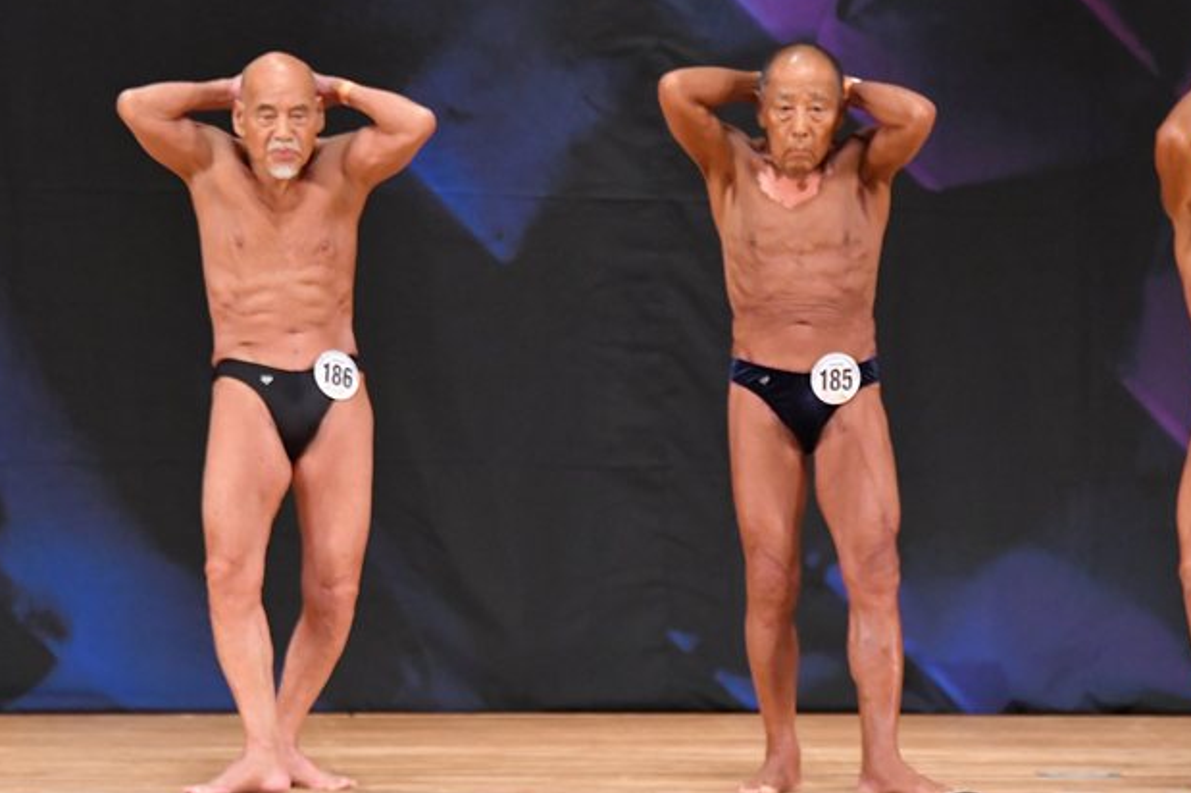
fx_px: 11804
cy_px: 383
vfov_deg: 3.8
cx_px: 665
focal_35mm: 357
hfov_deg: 5.8
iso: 5600
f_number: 5.6
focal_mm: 190
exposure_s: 1/400
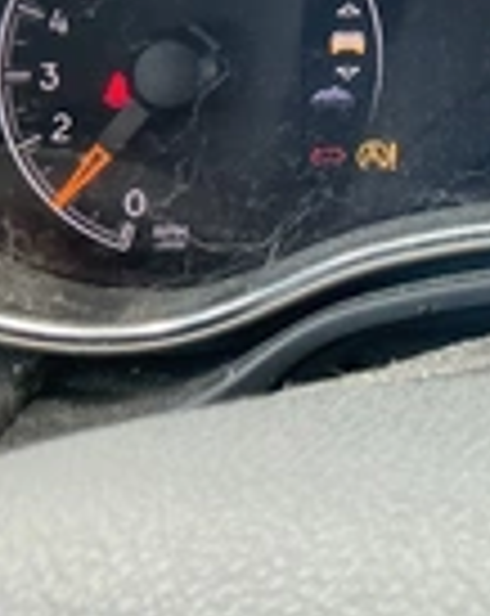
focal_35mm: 80
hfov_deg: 17.5
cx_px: 697
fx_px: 1455
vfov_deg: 22.6
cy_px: -54
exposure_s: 1/68
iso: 64
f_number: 1.8
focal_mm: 3
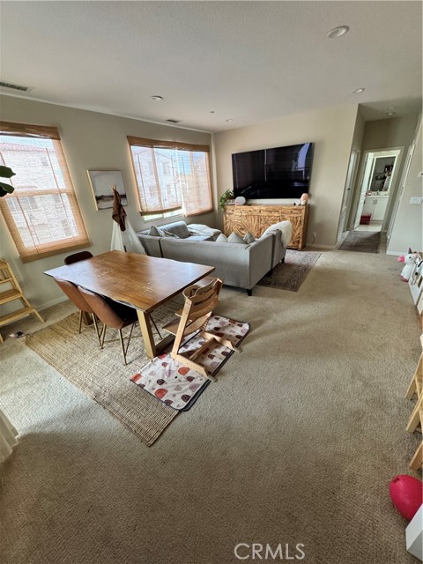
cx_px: 212
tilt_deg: -24.5
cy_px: 282
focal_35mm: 14
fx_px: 228
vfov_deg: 102.1
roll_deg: +4.4
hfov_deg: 85.7
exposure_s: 1/77
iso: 320
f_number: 2.2
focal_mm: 2.22
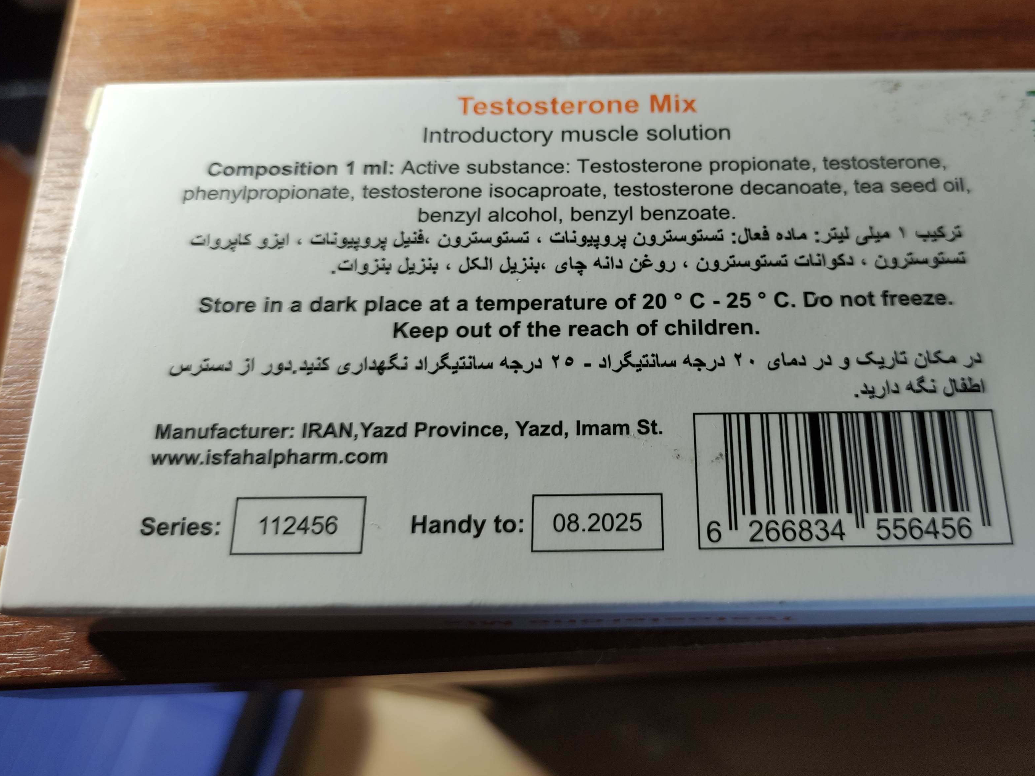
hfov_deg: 56.4
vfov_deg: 43.8
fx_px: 957
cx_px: 622
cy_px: 294
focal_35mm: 32
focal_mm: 5.43
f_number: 1.89
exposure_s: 1/50
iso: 137
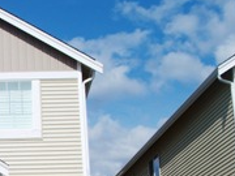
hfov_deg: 19.9
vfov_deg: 15.6
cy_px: 194
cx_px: -52
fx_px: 625
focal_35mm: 92
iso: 64
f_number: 4
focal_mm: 7.8
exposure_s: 1/800
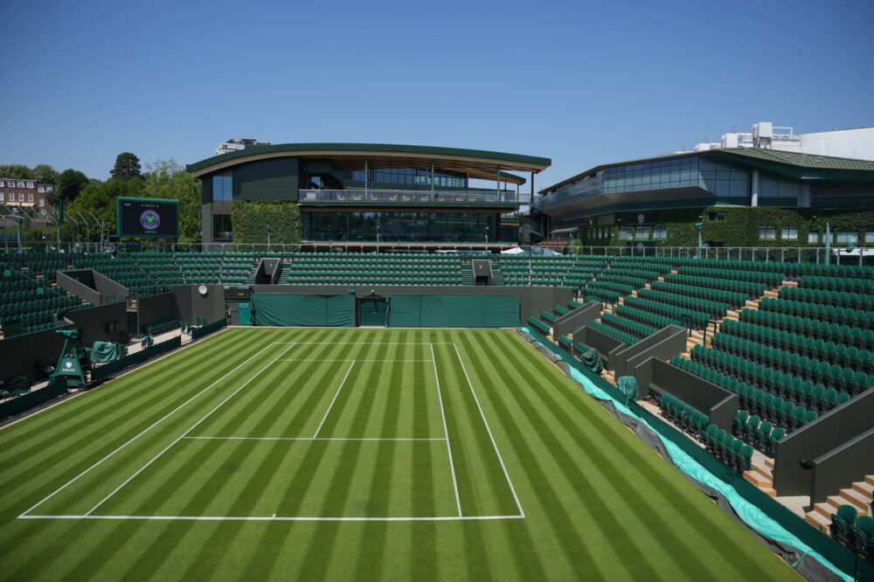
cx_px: 437
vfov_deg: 53.1
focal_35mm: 24
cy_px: 291
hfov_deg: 73.8
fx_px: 582
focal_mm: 24
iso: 100
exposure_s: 1/1600
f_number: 4
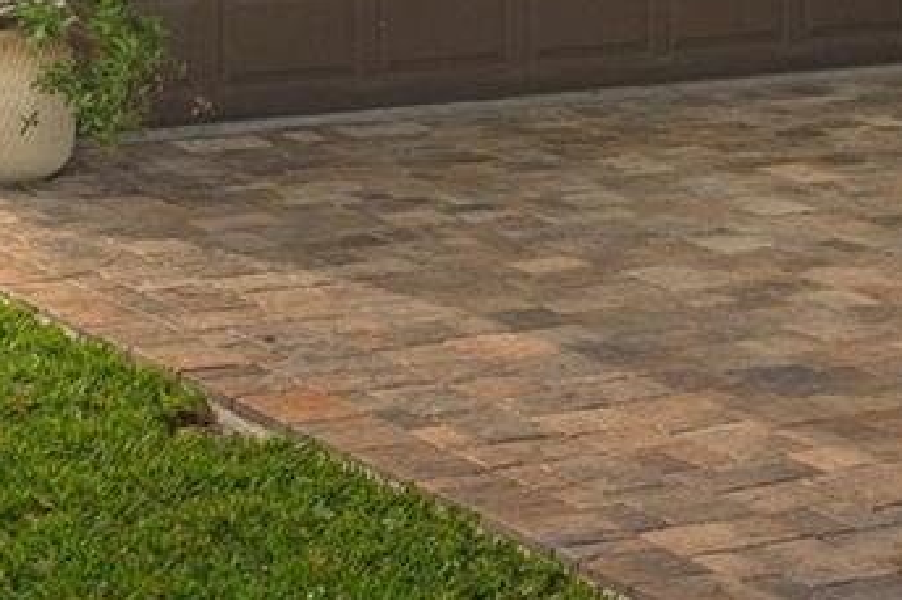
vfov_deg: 9.8
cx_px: 939
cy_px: -388
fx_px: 3381
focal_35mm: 135
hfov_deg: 14.9
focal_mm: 29
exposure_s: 1/100
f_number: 8
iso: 320
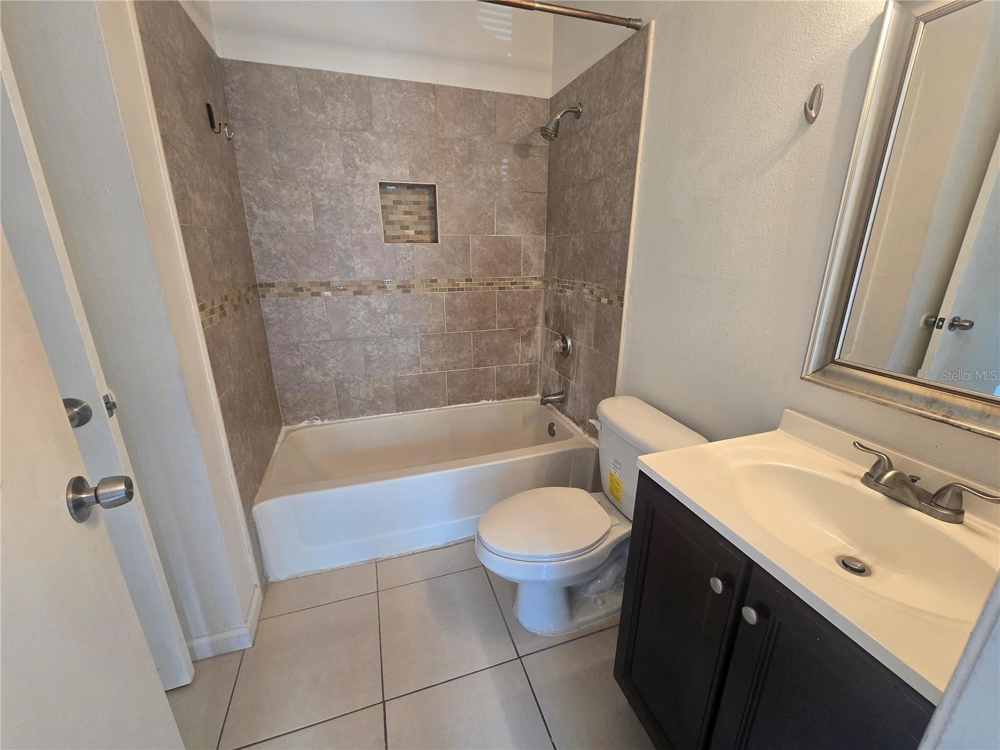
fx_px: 376
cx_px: 500
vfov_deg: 89.9
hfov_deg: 106.2
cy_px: 375
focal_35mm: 13
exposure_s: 1/60
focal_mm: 2.2
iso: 250
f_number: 2.2
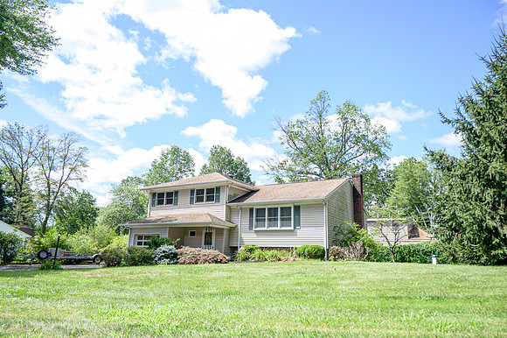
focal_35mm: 27
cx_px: 254
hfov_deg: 67.4
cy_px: 169
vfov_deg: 47.9
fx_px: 380
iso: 200
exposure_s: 1/800
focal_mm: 27
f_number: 4
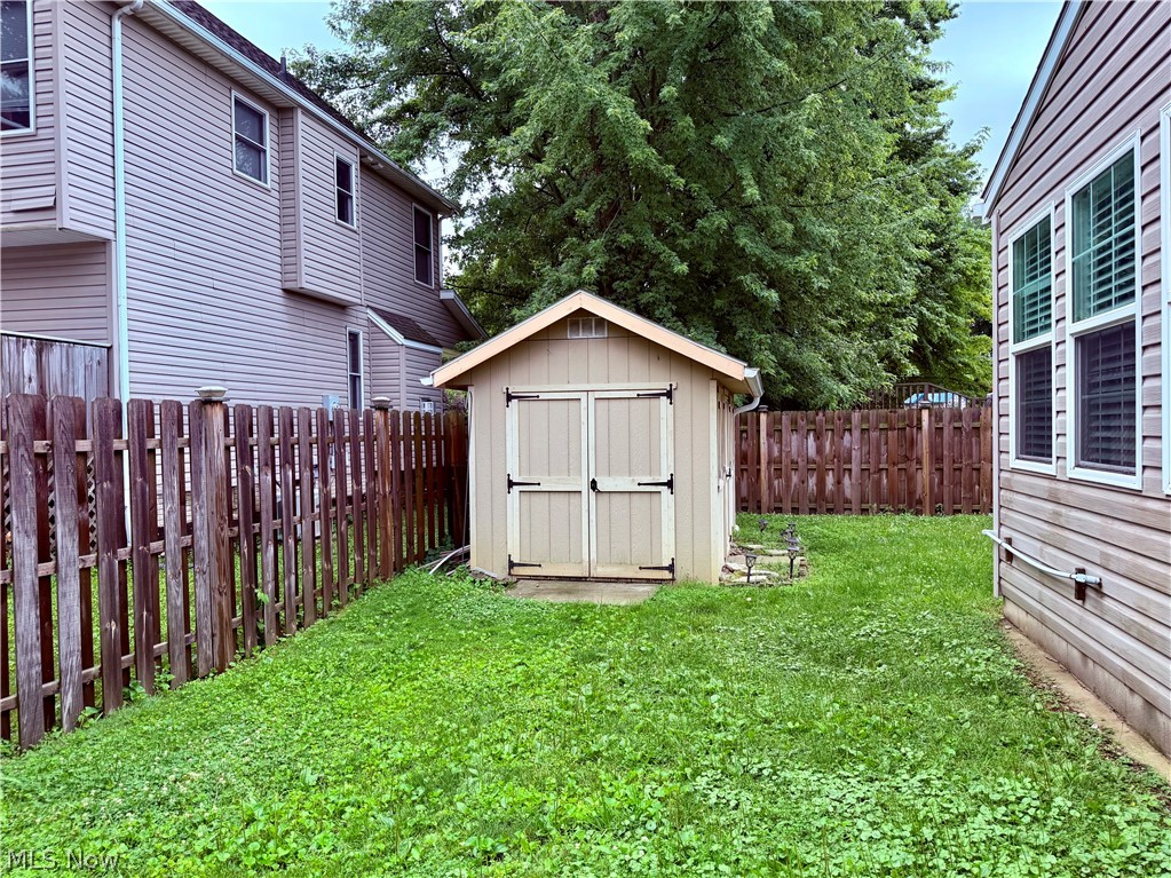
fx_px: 812
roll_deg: +0.1
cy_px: 439
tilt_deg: -2.8
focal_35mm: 24
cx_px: 586
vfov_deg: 56.8
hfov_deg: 71.6
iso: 100
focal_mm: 6.76
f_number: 1.78
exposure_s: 1/1314
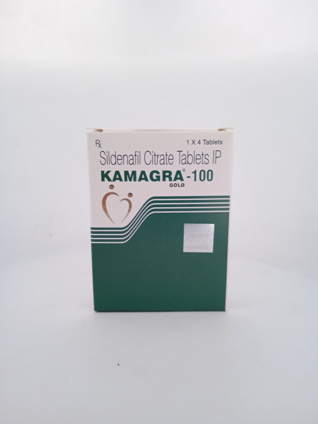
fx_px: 343
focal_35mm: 28
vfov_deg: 63.4
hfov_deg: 49.7
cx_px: 159
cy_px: 212
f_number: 2.2
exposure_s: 1/112
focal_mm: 3.43
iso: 100
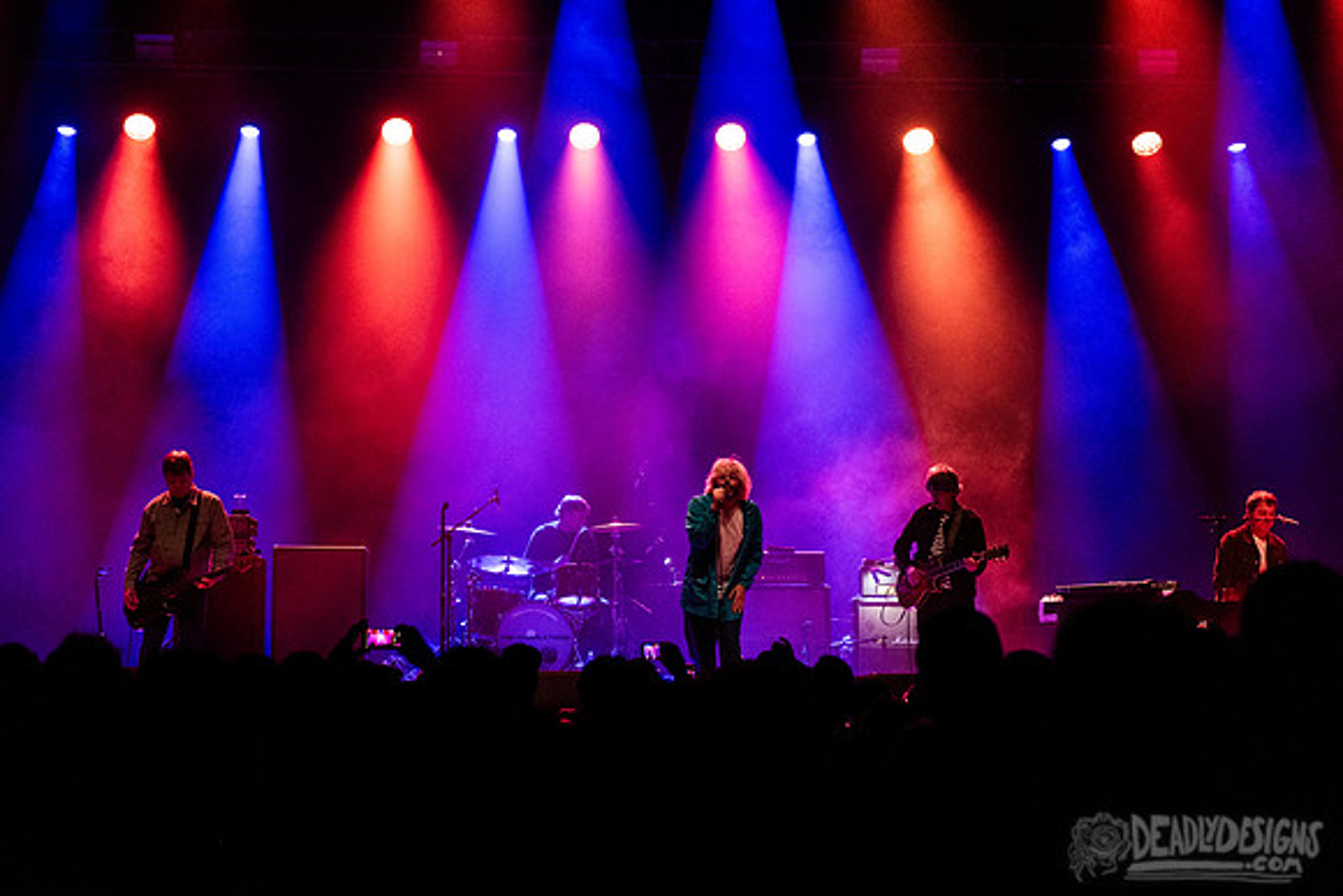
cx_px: 642
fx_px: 2948
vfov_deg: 17.3
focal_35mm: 79
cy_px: 448
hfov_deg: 25.7
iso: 2500
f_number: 3.2
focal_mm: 70
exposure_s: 1/250
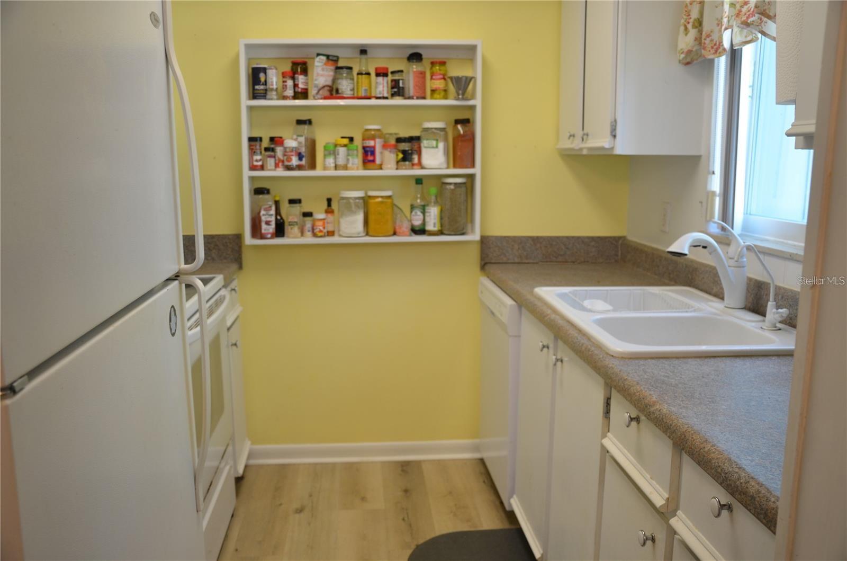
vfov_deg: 41.5
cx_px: 424
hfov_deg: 59.6
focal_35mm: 32
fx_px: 739
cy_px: 280
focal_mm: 21
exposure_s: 1/60
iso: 400
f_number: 4
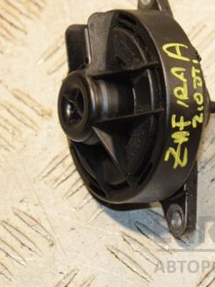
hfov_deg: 7.8
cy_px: 110
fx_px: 1575
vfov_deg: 10.4
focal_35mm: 190
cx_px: 137
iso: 800
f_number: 6.3
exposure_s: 1/200
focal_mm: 70
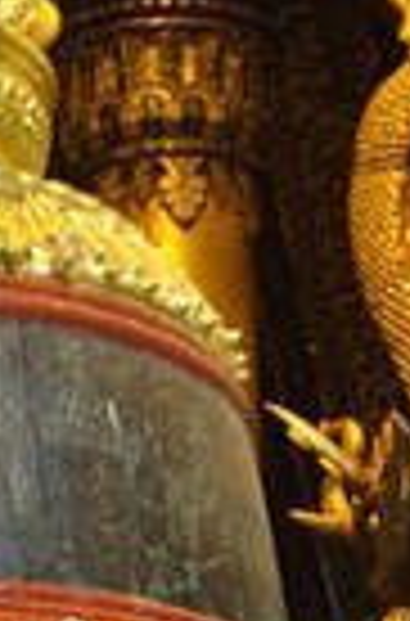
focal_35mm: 223
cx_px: -169
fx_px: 3838
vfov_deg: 9.2
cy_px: 464
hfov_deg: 6.1
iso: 800
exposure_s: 1/6
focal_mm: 32
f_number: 4.8
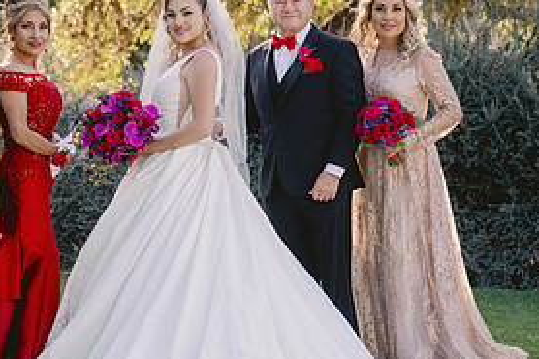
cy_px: 250
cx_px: 184
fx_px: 2185
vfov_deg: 9.4
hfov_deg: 14.0
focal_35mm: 146
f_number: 3.5
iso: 100
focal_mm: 70
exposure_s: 1/125
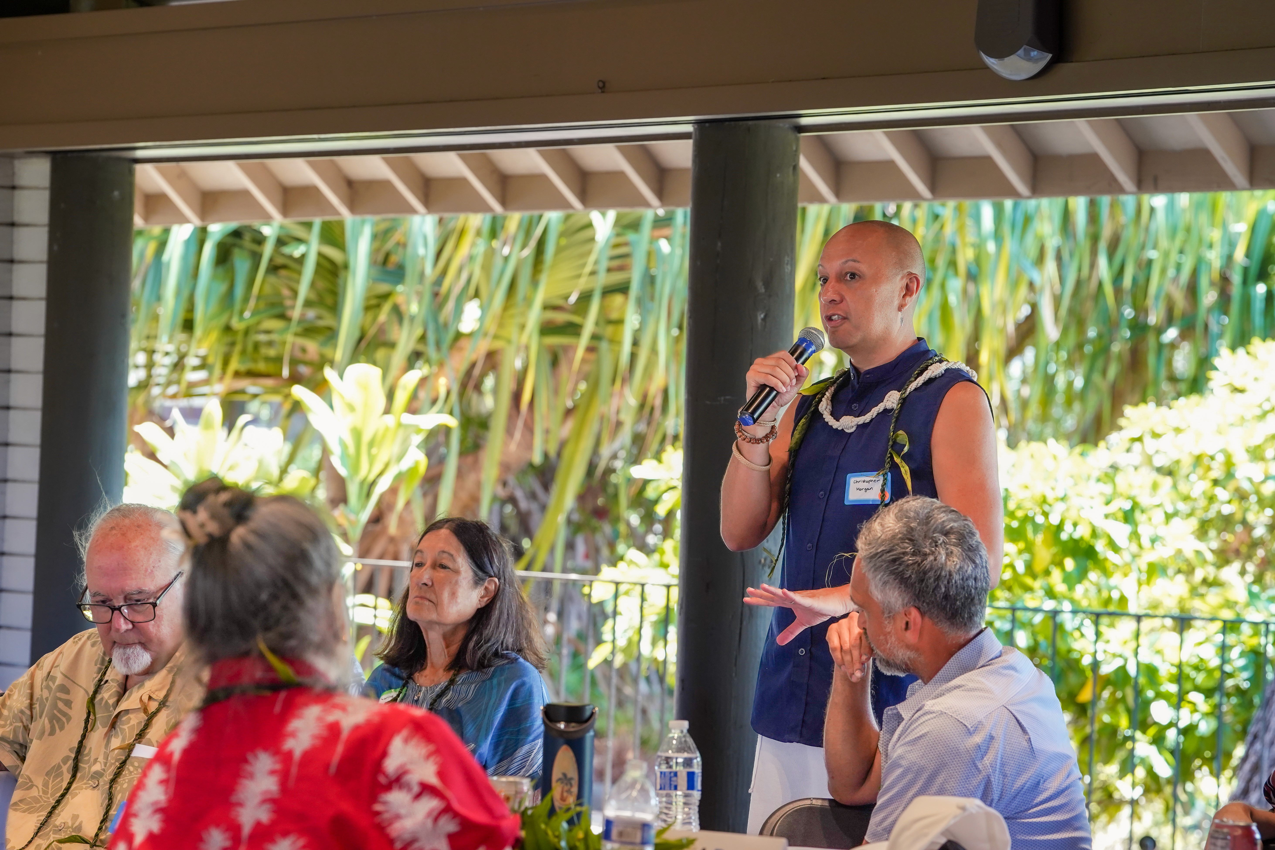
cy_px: 425
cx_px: 638
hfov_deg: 16.4
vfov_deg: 11.0
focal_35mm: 125
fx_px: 4427
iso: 1250
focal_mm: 125
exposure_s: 1/160
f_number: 5.6
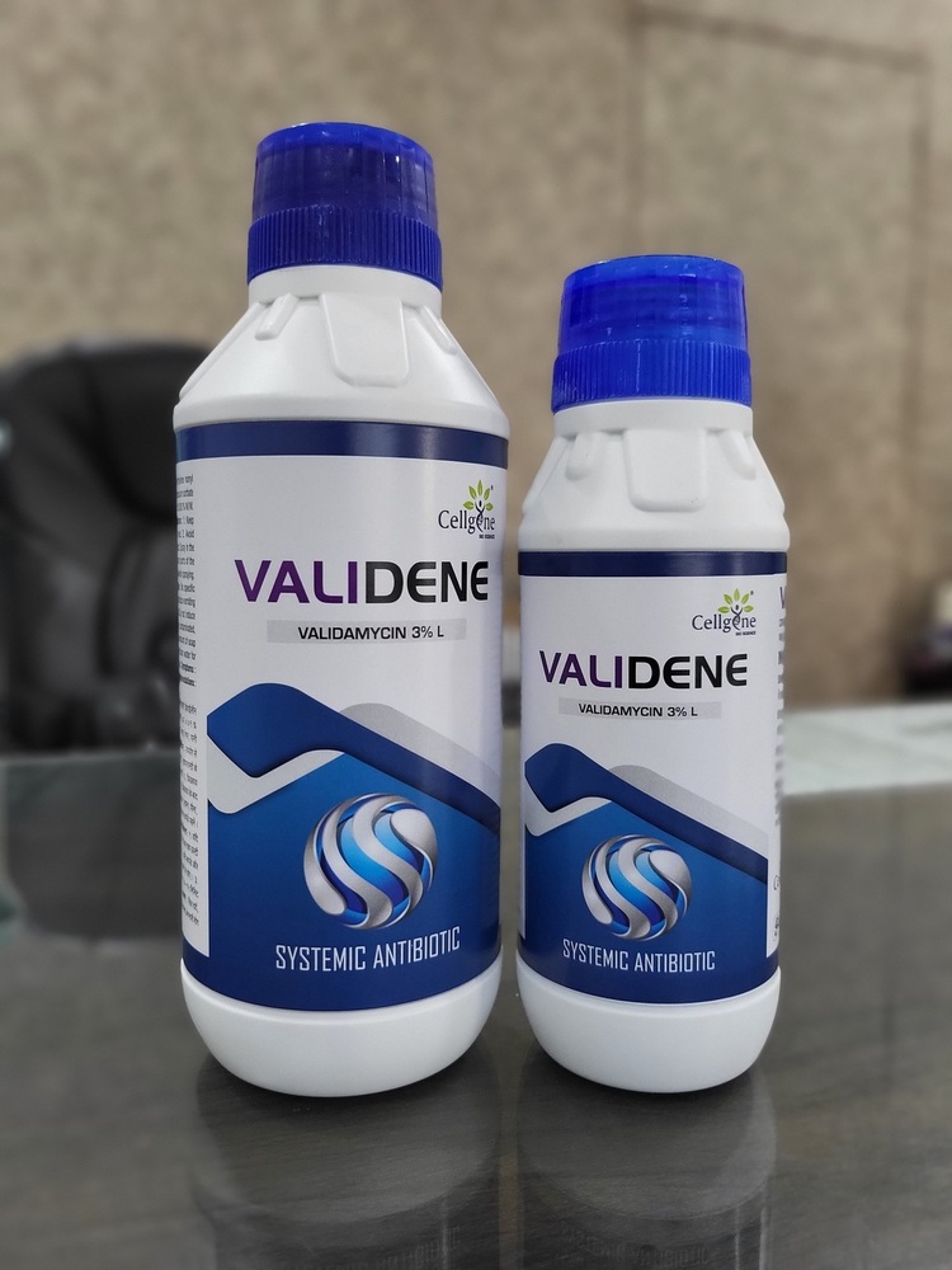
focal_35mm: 26
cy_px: 635
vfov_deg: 67.3
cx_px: 476
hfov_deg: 53.1
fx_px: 953
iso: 250
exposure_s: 1/100
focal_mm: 5.4
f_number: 1.8
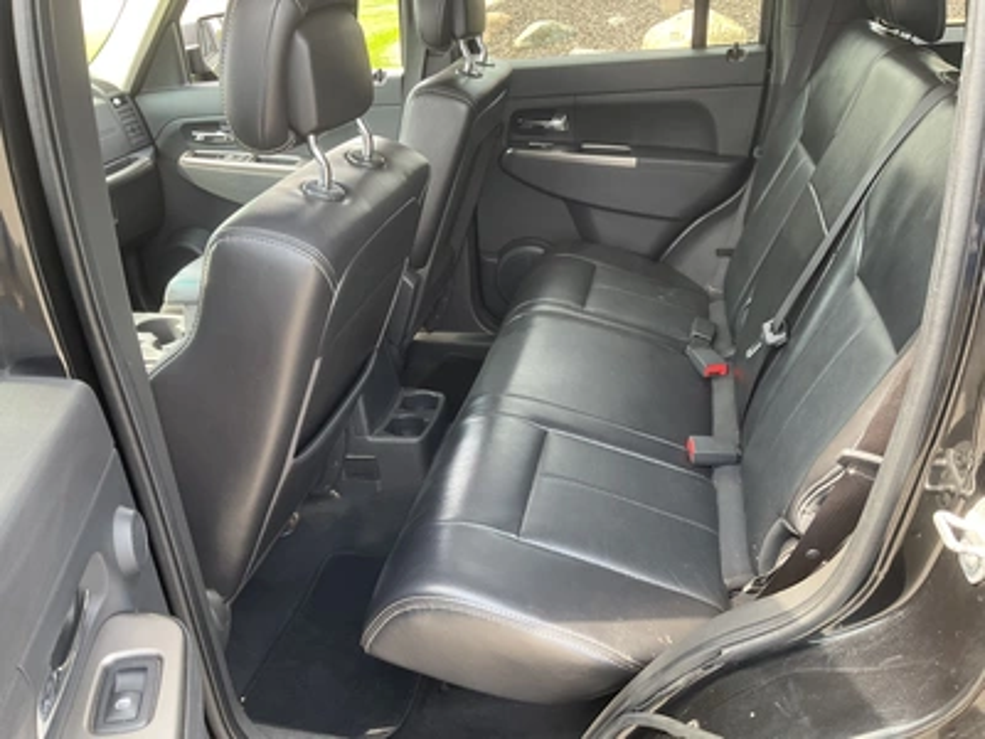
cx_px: 492
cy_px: 370
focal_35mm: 29
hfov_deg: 61.7
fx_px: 825
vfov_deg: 48.2
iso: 64
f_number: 1.8
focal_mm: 3
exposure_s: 1/116
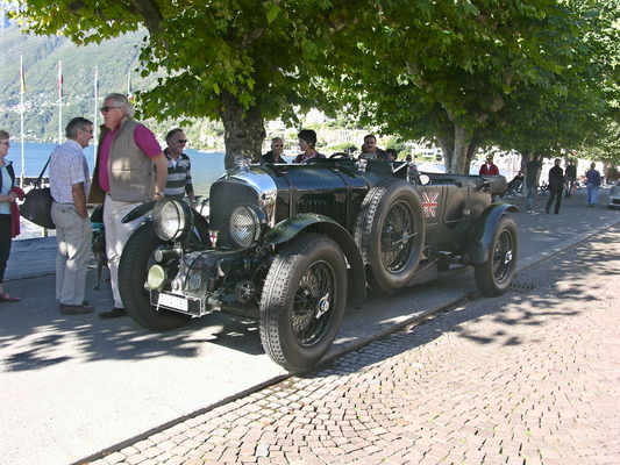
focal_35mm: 35
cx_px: 310
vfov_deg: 40.7
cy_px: 232
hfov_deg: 52.6
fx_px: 627
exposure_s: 1/62.6
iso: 50
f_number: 5
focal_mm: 8.9
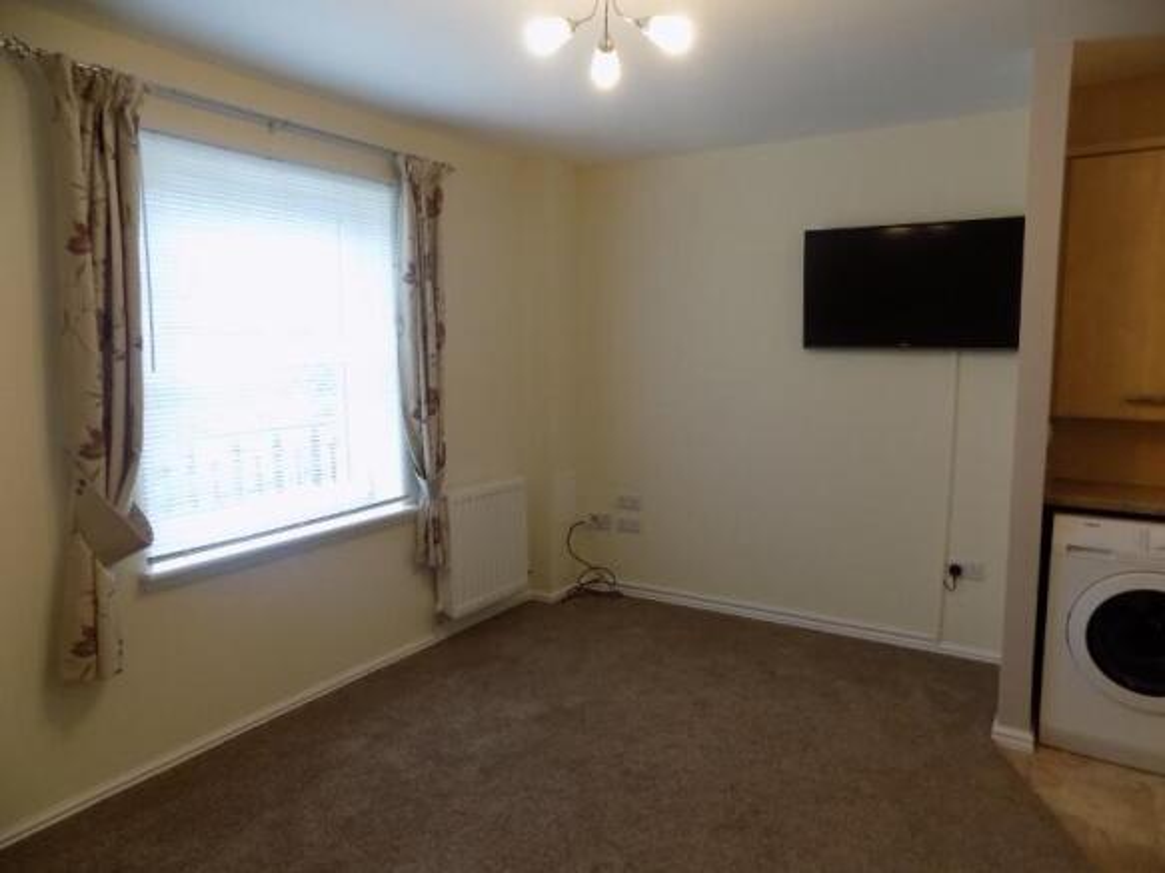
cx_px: 582
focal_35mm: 23
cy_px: 436
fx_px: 774
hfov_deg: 73.9
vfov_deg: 58.9
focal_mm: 4
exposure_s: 1/30
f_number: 3.1
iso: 180
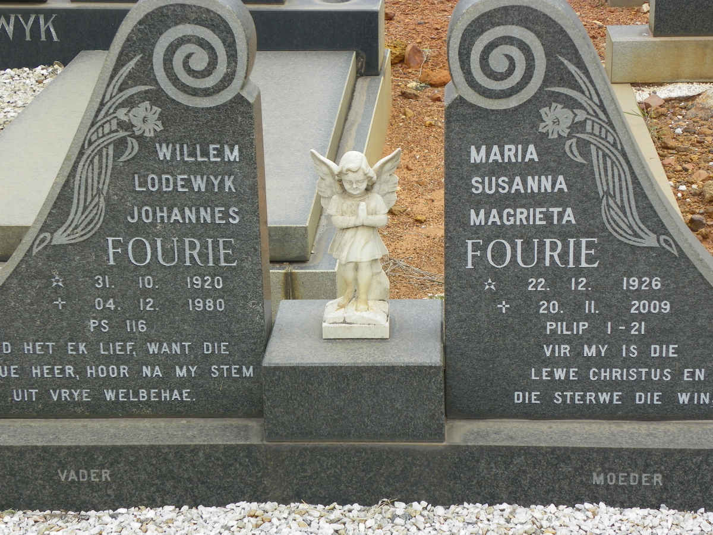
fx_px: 1648
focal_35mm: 80
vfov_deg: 18.4
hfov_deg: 24.4
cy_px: 268
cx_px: 356
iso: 64
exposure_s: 1/160
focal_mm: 14.2
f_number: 4
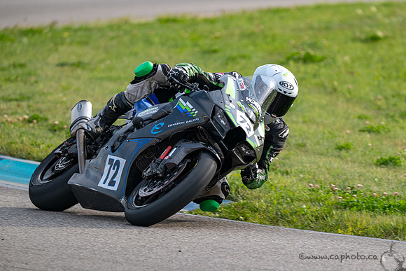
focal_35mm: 546
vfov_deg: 2.5
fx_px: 6154
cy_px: 157
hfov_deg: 3.8
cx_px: 236
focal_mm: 470
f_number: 6
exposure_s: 1/1250
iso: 450
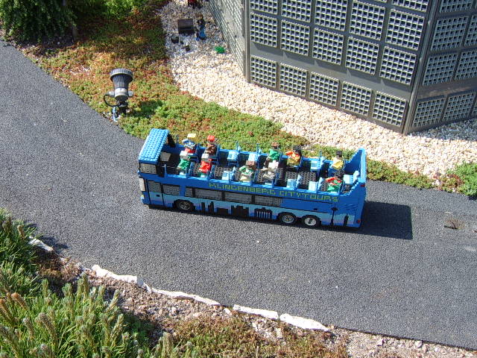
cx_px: 238
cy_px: 179
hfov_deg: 58.4
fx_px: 427
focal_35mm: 31
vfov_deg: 45.4
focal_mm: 8.13
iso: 50
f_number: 5.6
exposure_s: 1/104
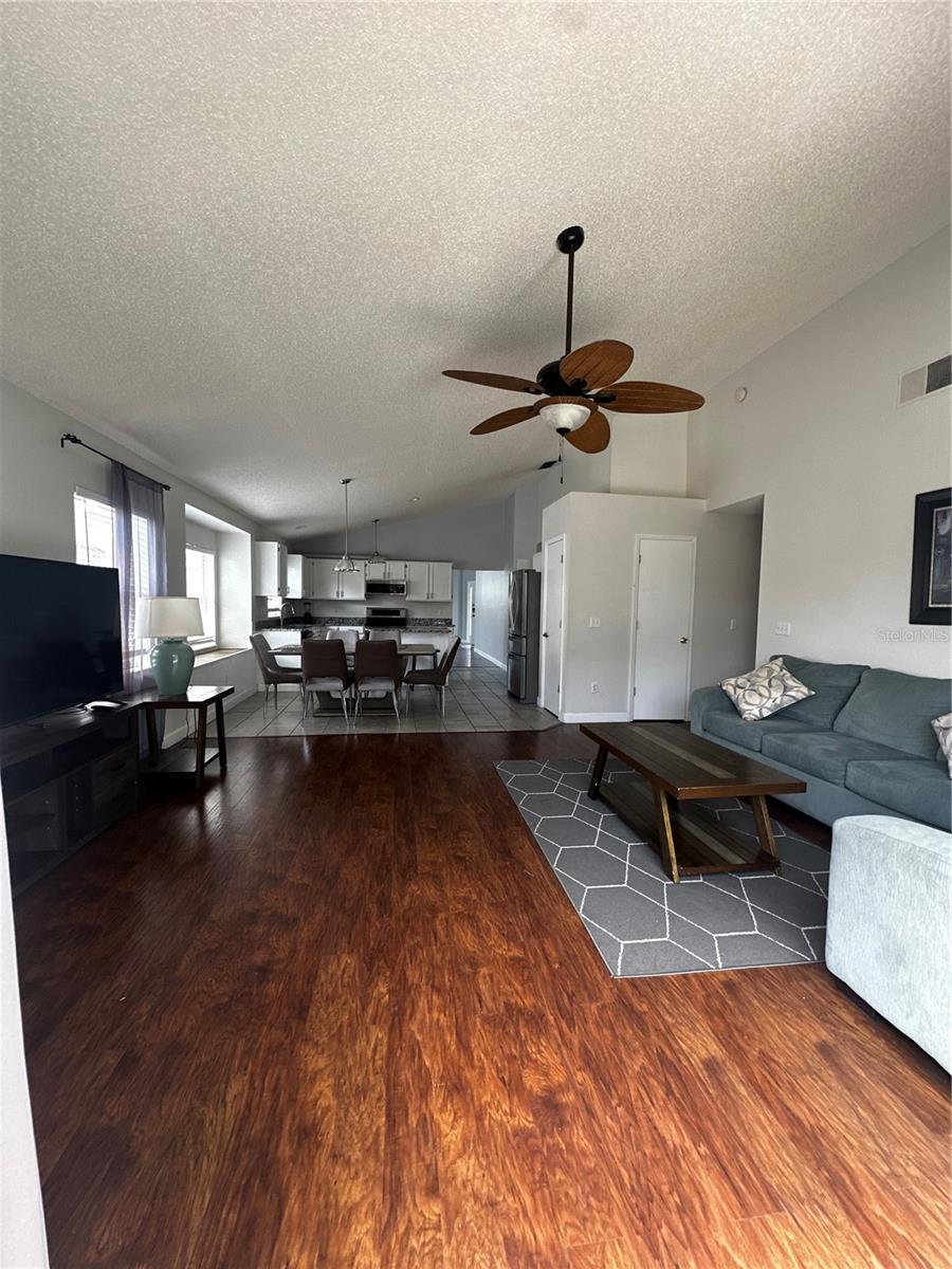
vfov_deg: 102.1
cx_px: 476
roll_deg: -1.8
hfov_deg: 85.7
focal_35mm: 14
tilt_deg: -2.9
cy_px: 634
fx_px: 513
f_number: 2.2
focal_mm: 2.22
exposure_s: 1/99
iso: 125
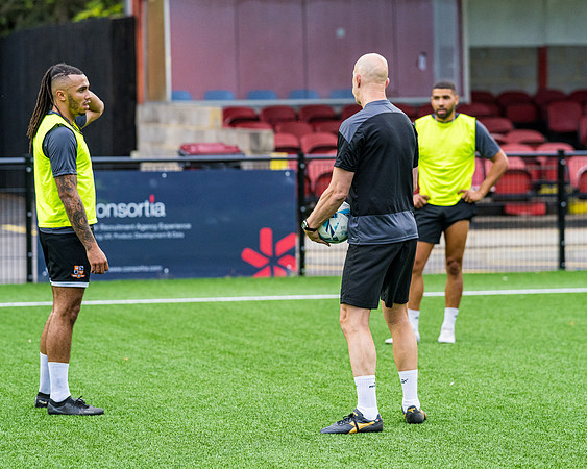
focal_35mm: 174
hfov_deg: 11.1
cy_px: 201
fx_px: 3022
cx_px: 314
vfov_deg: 8.9
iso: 1250
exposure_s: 1/1000
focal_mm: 135
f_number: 2.7
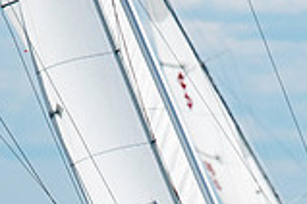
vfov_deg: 0.7
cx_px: 201
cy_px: 350
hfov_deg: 1.1
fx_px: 15818
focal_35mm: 1855
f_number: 5.6
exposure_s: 1/3200
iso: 320
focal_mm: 300
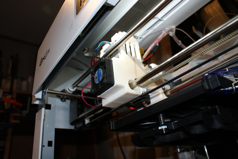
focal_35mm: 27
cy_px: 80
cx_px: 119
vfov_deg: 48.0
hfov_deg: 67.3
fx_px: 179
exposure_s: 1/60
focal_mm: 18
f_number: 5.6
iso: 400
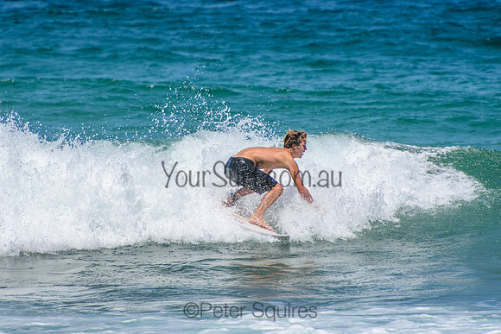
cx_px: 250
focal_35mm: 600
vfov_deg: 2.3
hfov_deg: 3.4
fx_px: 8352
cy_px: 167
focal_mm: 400
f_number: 5.6
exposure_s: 1/2000
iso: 220
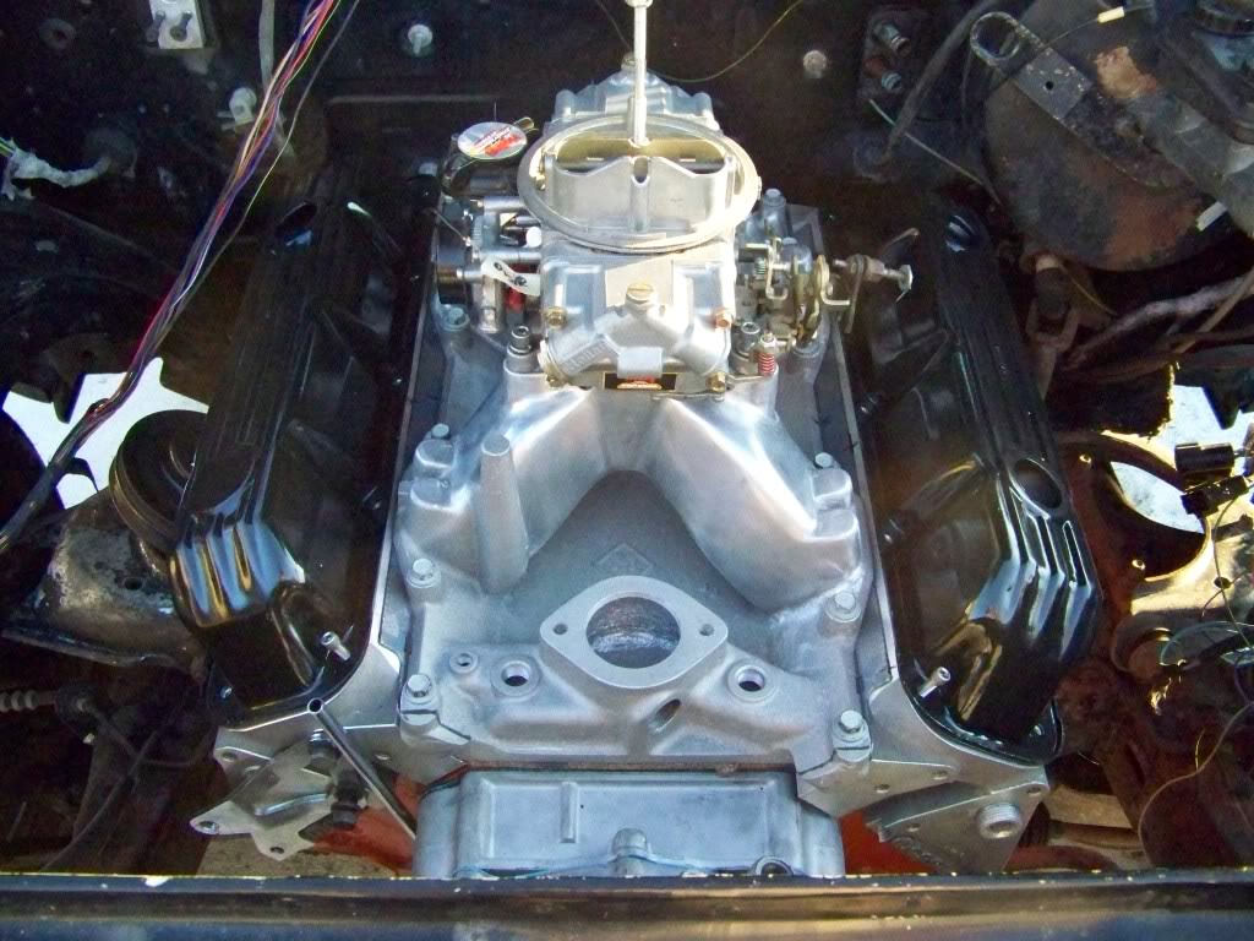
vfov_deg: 39.7
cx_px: 627
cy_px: 470
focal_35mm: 36
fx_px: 1304
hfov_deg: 51.4
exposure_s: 1/500
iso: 1000
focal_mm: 5.9
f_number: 2.8
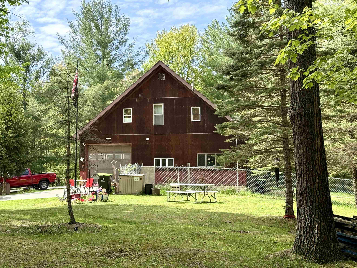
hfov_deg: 39.7
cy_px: 134
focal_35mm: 48
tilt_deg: +5.9
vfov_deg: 30.3
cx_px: 178
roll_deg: -0.3
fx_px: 495
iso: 100
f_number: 1.78
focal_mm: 6.76
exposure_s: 1/1377
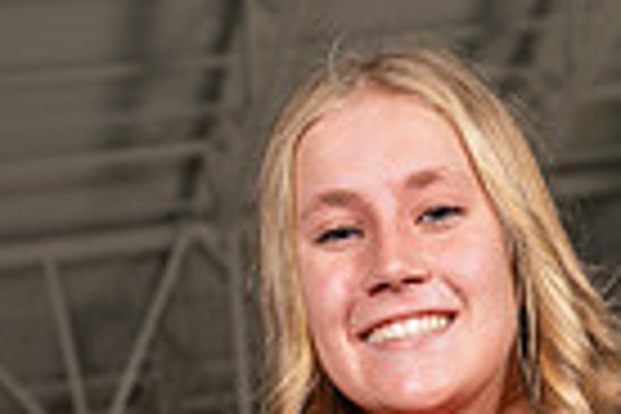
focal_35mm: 195
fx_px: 3363
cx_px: 554
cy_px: 990
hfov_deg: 10.5
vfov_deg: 6.7
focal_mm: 60
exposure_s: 1/200
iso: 200
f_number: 5.6
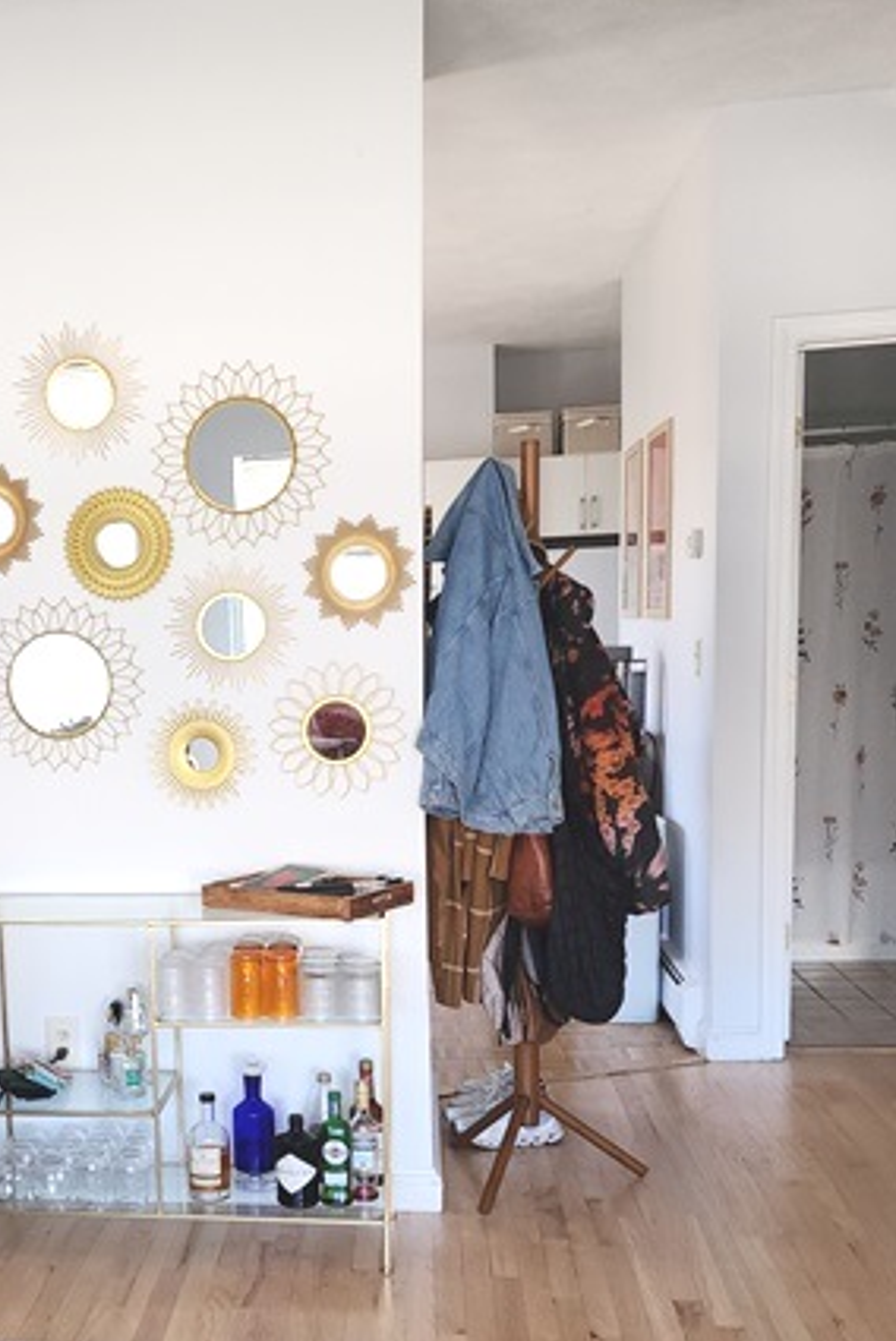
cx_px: 164
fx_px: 1677
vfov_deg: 43.0
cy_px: 890
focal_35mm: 45
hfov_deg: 29.2
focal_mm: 6.4
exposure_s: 1/60
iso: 100
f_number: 1.8
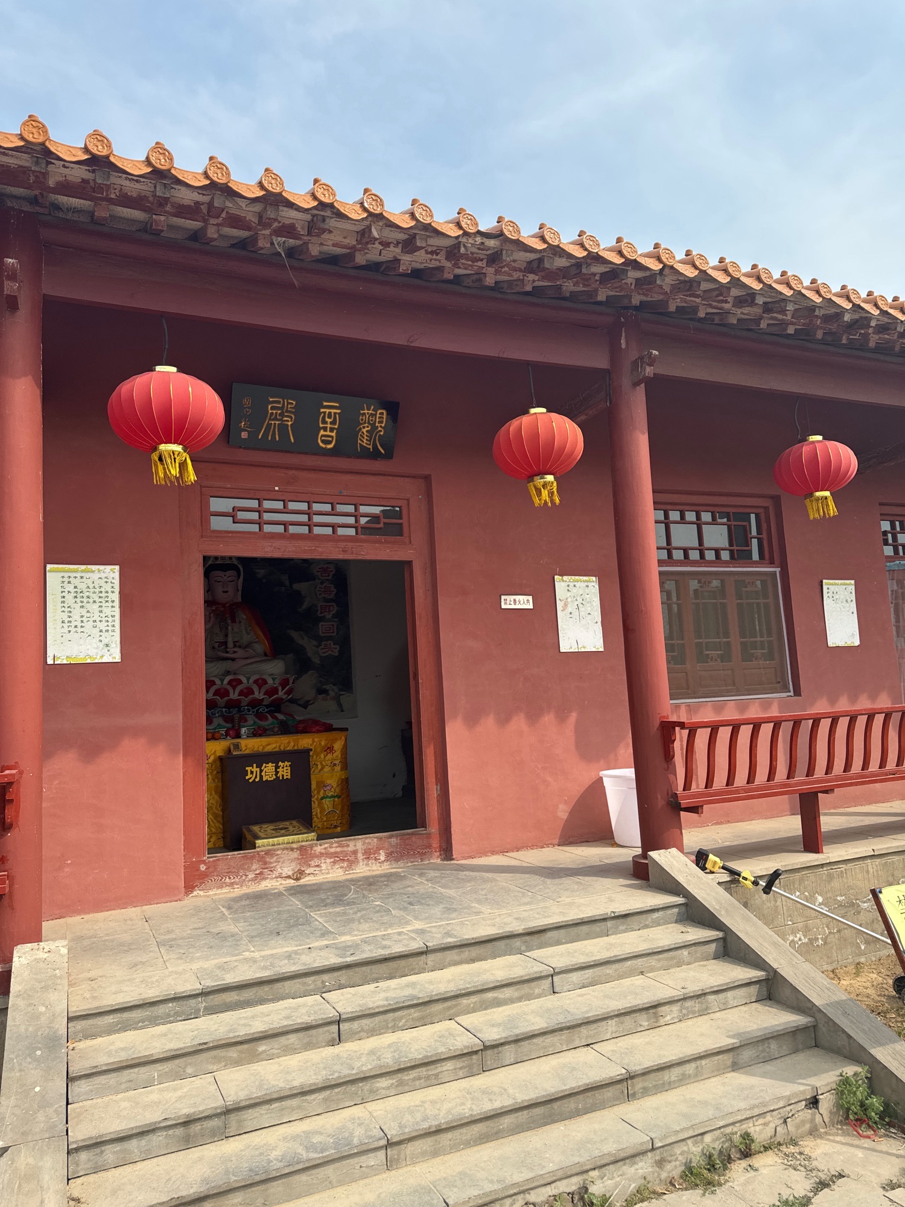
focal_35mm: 24
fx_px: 837
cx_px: 452
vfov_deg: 71.6
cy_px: 604
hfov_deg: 56.8
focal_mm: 6.76
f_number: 1.78
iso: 80
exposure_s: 1/3096
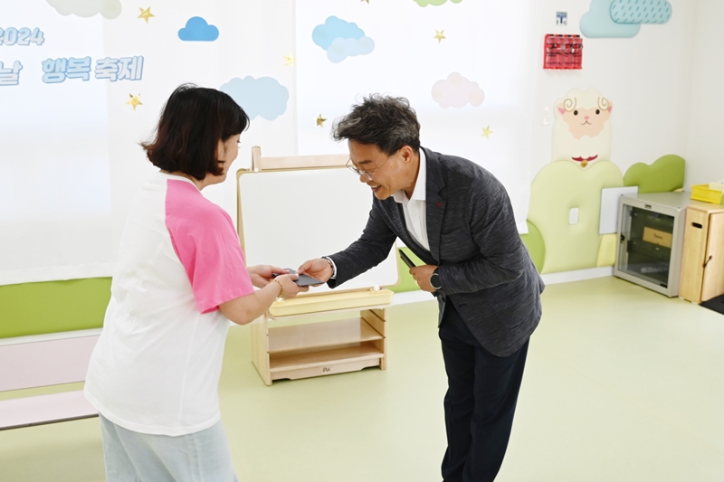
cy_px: 241
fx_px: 724
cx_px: 362
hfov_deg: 53.1
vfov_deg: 36.9
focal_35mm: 36
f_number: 4.5
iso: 500
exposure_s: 1/125
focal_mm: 24
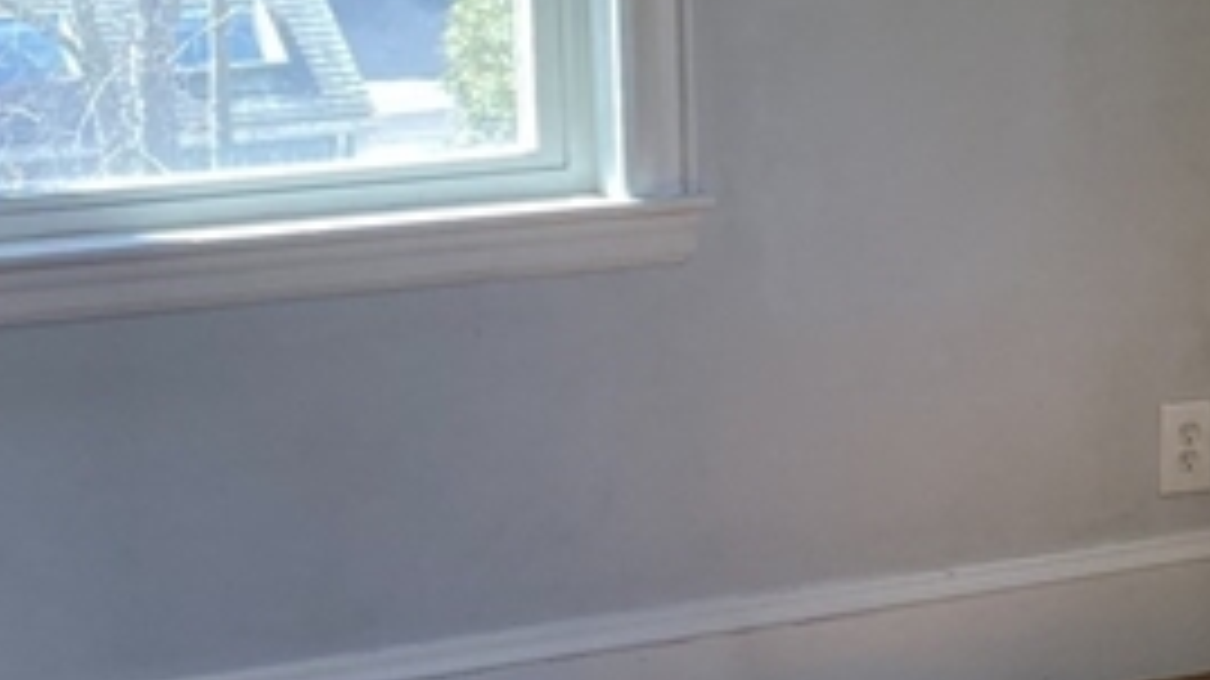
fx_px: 3463
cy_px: 36
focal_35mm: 108
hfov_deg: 19.6
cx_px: 976
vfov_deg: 11.1
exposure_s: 1/122
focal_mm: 4.25
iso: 64
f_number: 1.8
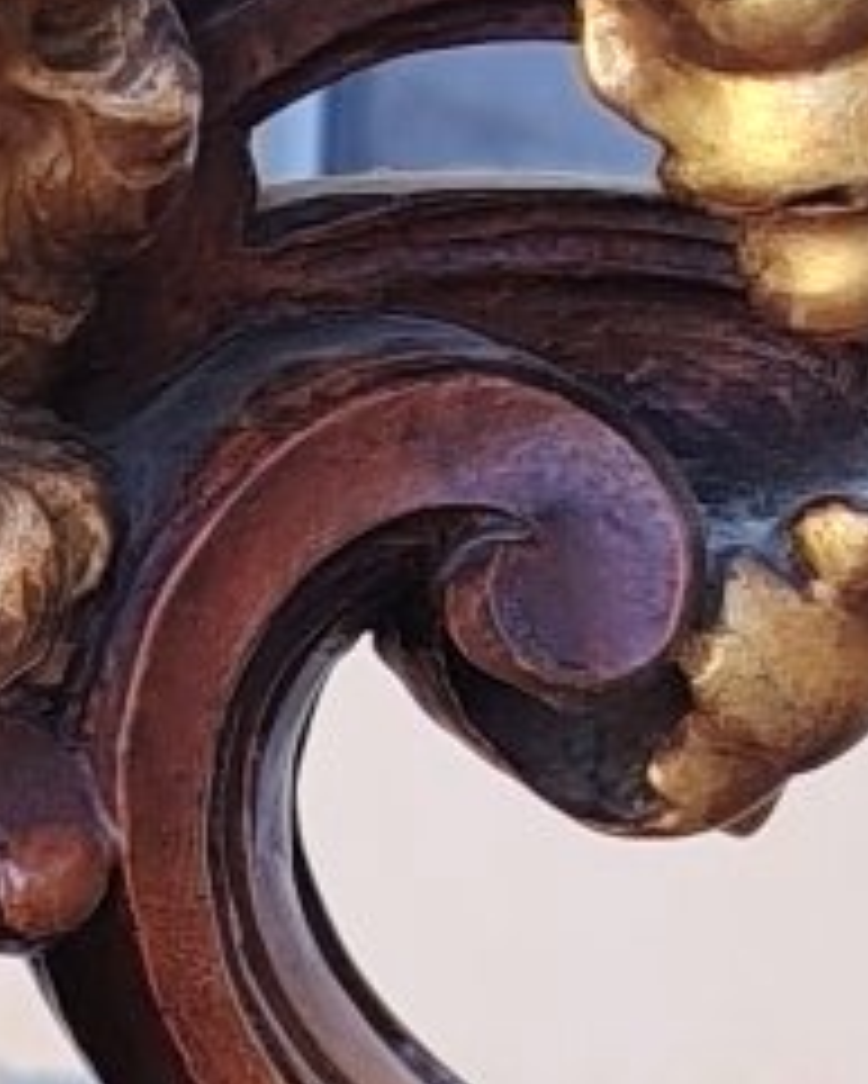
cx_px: -513
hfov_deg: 7.6
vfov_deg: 9.7
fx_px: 6386
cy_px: 769
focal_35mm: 199
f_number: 1.75
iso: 123
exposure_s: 1/100
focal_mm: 5.25
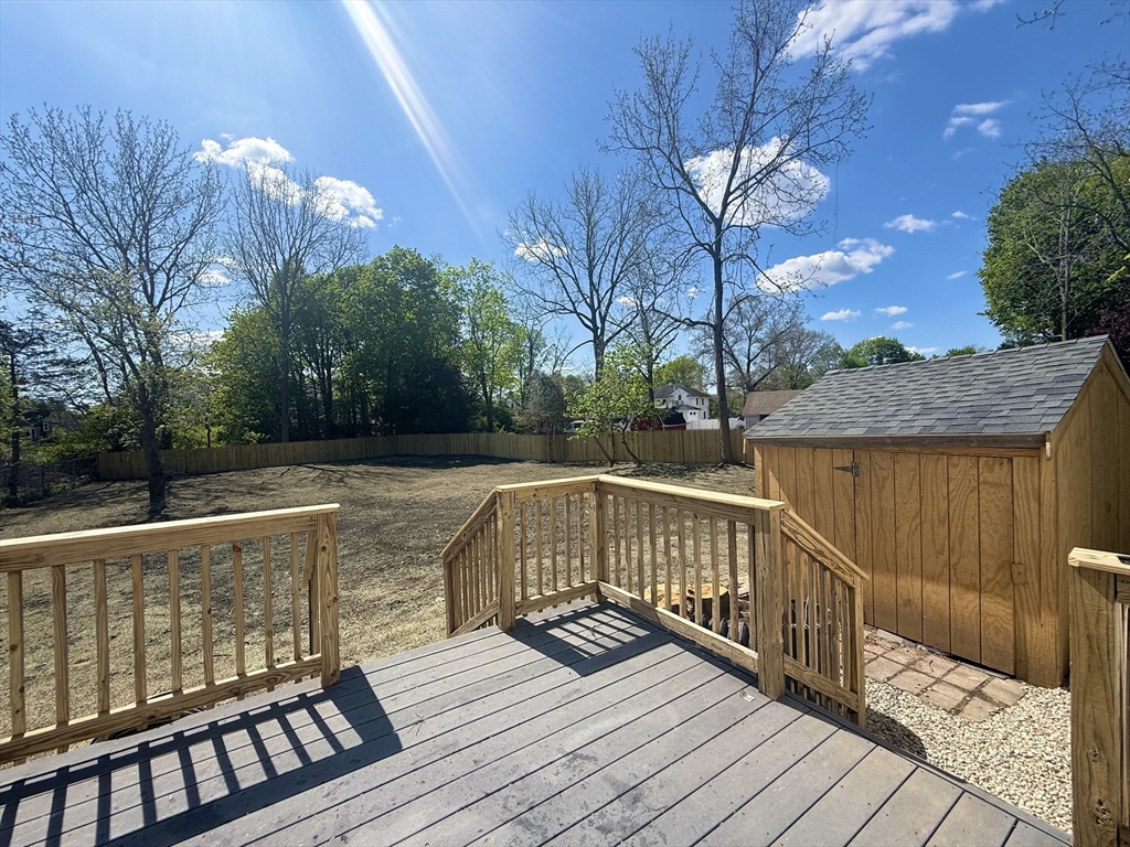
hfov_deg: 102.1
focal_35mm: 14
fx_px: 457
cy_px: 424
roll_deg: +1.5
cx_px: 565
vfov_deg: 85.7
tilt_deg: -0.8
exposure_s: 1/1848
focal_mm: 2.22
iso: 50
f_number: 2.2
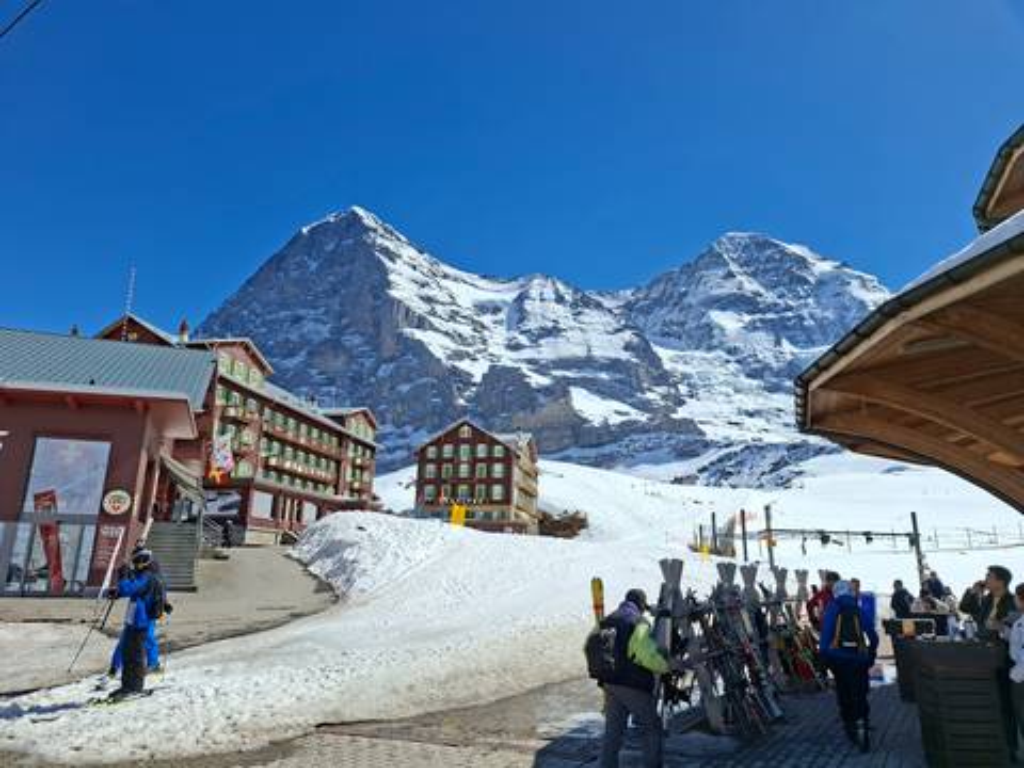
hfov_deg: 73.9
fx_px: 680
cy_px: 384
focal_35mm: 23
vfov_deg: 58.9
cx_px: 512
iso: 50
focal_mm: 5.54
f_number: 1.8
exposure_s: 1/4808
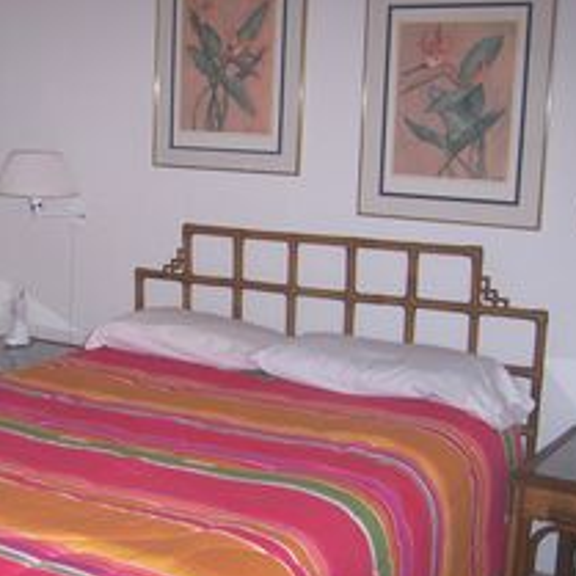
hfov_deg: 29.8
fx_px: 1054
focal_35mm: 56
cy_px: 331
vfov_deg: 30.5
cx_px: 107
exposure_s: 1/60
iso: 125
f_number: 2.8
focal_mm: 6
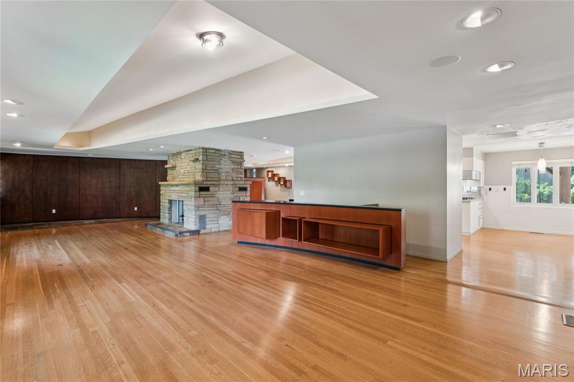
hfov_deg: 95.3
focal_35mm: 16
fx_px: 261
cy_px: 191
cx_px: 287
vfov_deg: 72.4
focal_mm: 16.4
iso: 320
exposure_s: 1
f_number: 13
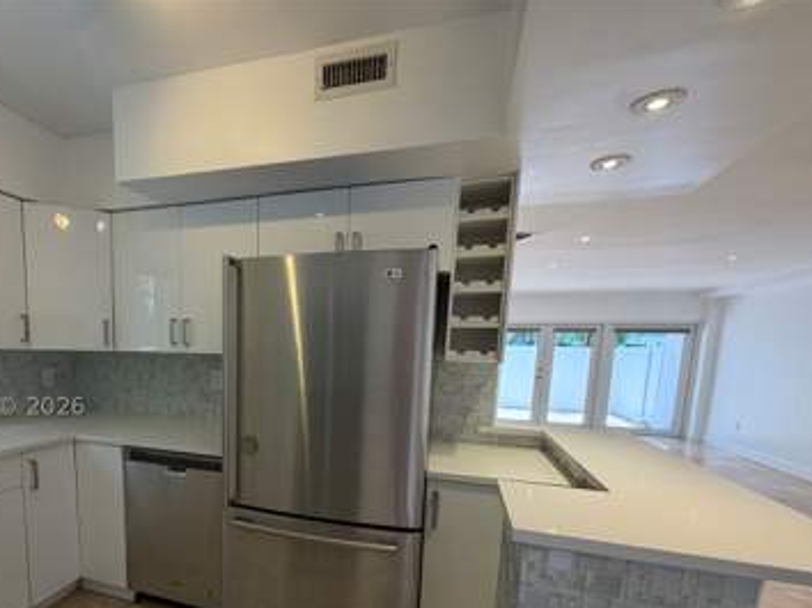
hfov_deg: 82.8
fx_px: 445
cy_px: 406
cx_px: 296
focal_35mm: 19
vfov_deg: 66.7
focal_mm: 2.22
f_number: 2.2
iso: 160
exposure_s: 1/120
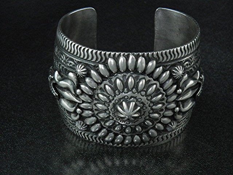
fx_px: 458
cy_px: 88
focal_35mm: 68
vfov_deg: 21.6
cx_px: 116
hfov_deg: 28.6
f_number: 8.2
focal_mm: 12.2
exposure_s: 1/30
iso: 800
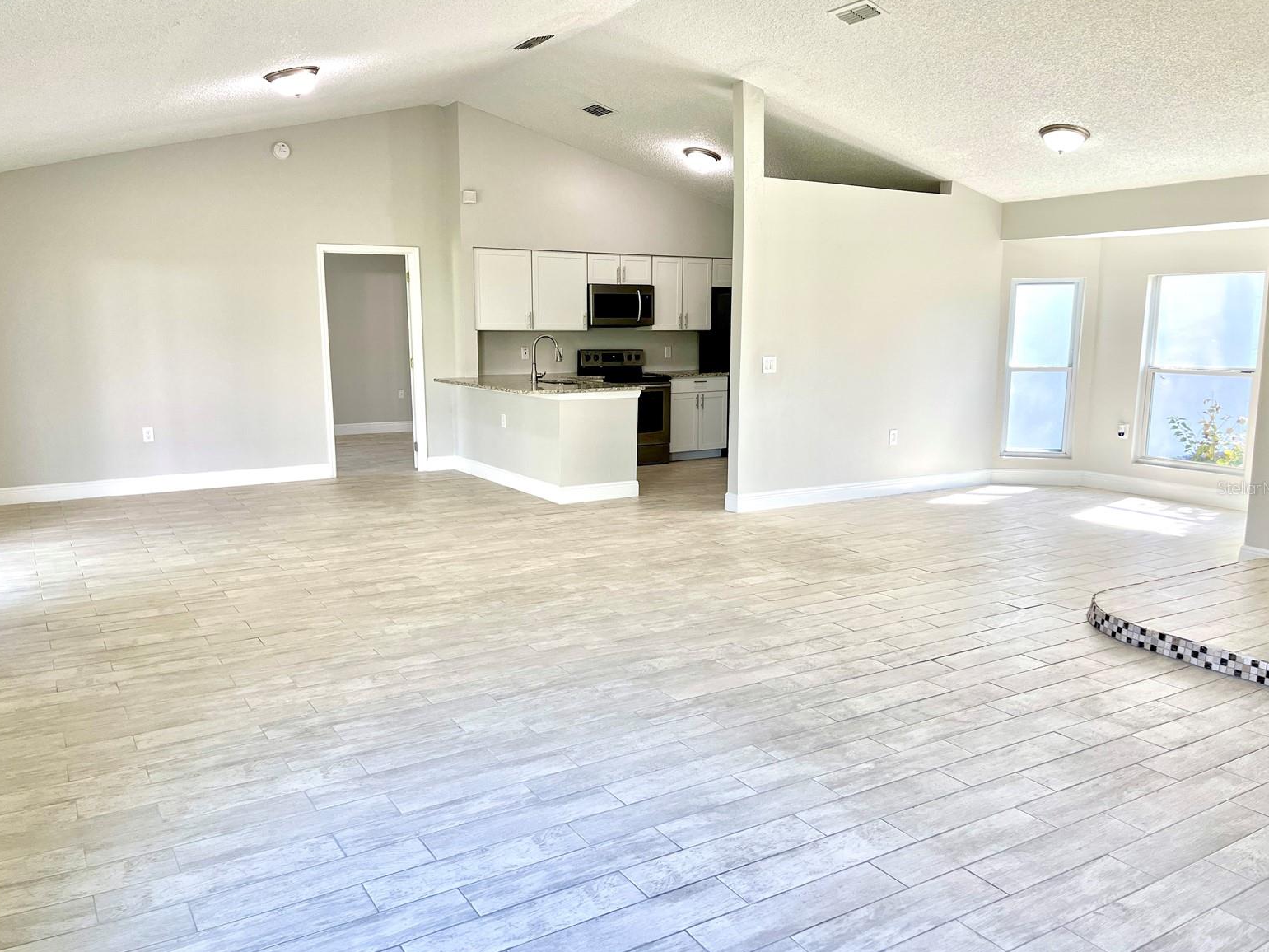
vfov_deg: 51.4
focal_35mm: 27
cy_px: 488
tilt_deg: -9.6
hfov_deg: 65.3
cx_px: 637
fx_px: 990
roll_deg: -0.3
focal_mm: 5.1
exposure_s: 1/129
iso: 64
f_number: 1.6
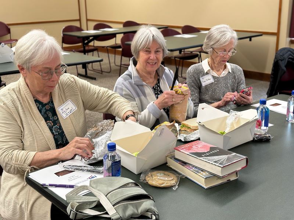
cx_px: 147
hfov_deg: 39.7
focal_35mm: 48
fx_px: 408
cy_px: 110
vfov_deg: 30.3
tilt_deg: -17.1
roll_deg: +1.1
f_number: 1.78
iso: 125
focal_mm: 6.86
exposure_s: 1/60
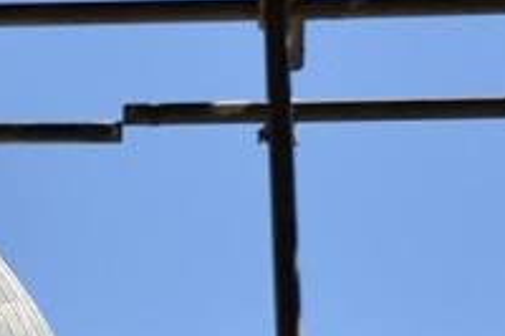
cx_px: -225
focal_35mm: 615
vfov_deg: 2.2
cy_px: 392
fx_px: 8620
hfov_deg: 3.3
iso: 500
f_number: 9
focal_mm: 120
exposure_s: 1/1250
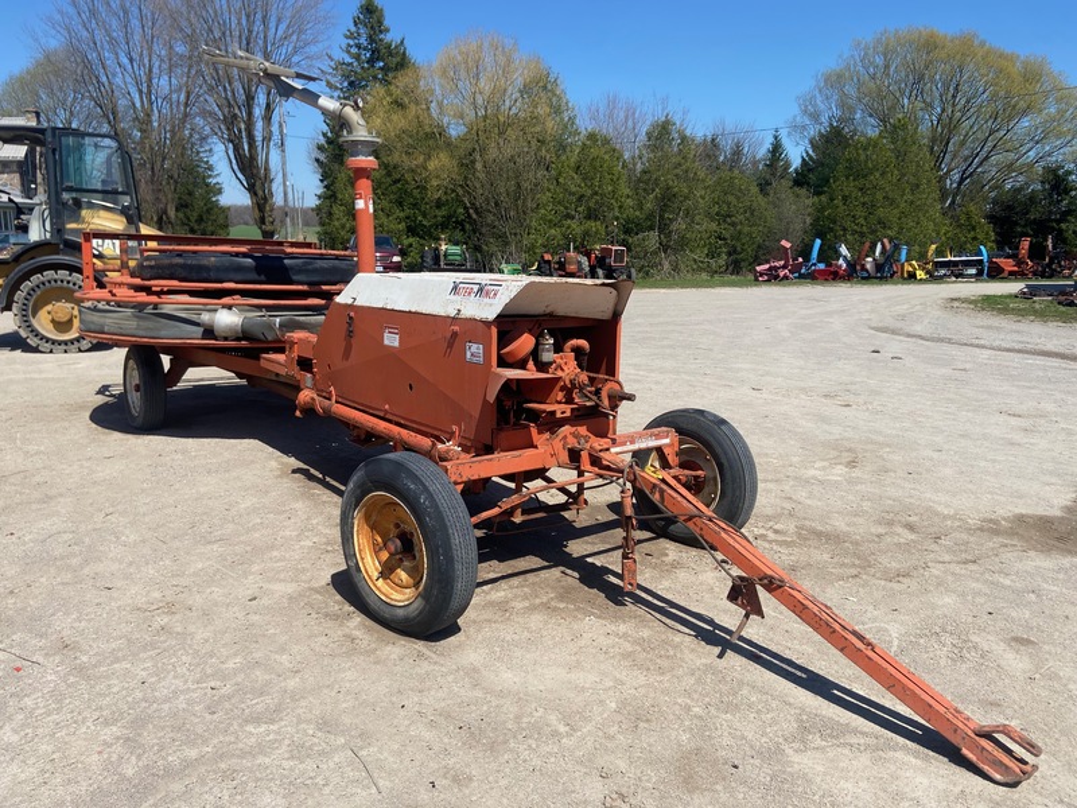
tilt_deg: -13.9
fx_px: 809
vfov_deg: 53.1
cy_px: 404
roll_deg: +0.1
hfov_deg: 67.3
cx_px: 538
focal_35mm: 26
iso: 32
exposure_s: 1/3497
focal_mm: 4.25
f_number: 1.8
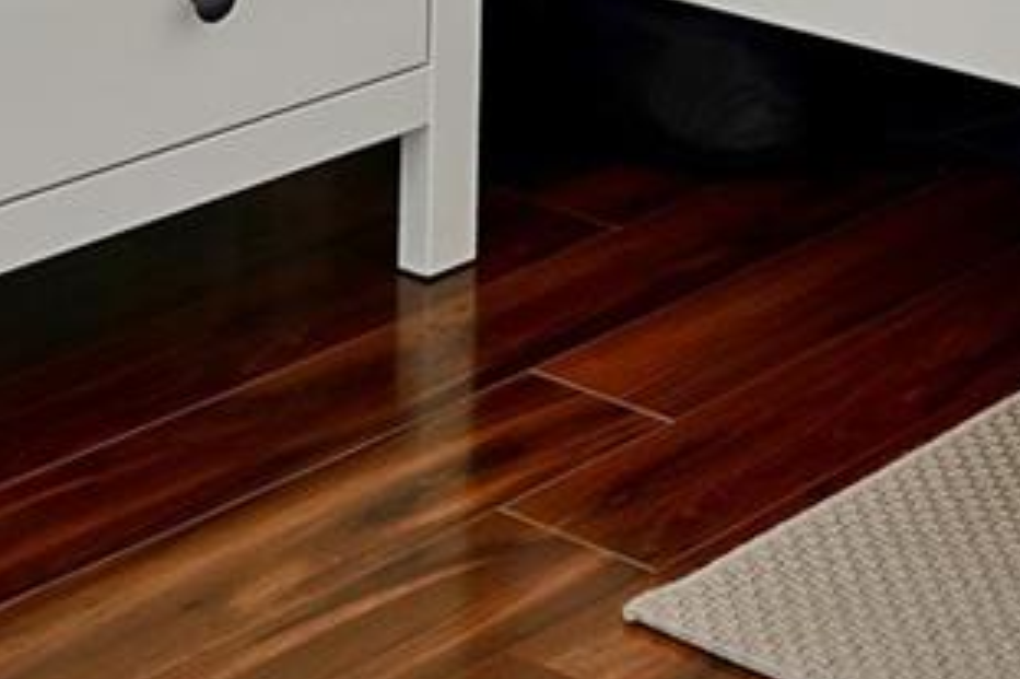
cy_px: -1037
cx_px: 1568
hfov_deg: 17.6
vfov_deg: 10.9
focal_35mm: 103
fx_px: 2917
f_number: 8
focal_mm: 20
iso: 250
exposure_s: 1/60
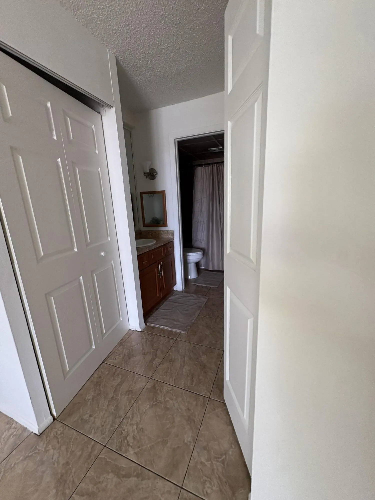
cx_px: 188
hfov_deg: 85.7
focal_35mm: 14
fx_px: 202
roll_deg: +2.5
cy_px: 250
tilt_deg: -12.4
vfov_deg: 102.1
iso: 250
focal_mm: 2.22
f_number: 2.2
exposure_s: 1/79
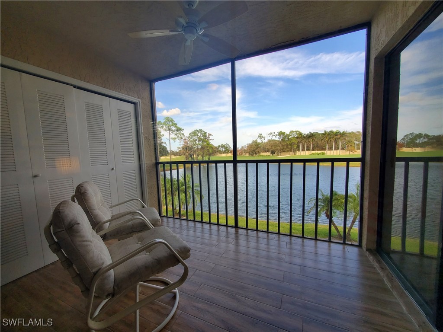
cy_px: 166
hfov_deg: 106.2
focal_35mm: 13
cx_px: 222
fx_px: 166
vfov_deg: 89.9
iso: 50
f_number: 2.2
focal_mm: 1.8
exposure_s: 1/124
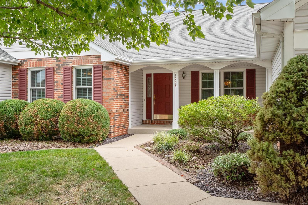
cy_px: 102
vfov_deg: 36.9
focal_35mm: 36
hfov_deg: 53.1
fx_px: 308
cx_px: 154
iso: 400
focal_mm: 18
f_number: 10
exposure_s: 1/80
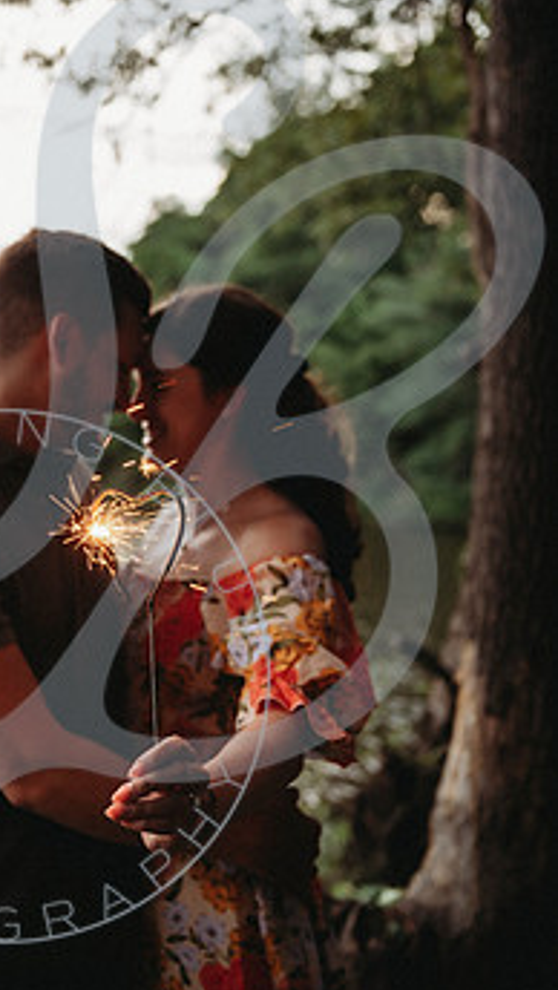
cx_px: 132
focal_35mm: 52
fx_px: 1365
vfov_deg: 39.8
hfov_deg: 22.9
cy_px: 458
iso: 400
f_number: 2.8
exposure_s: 1/160
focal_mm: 38
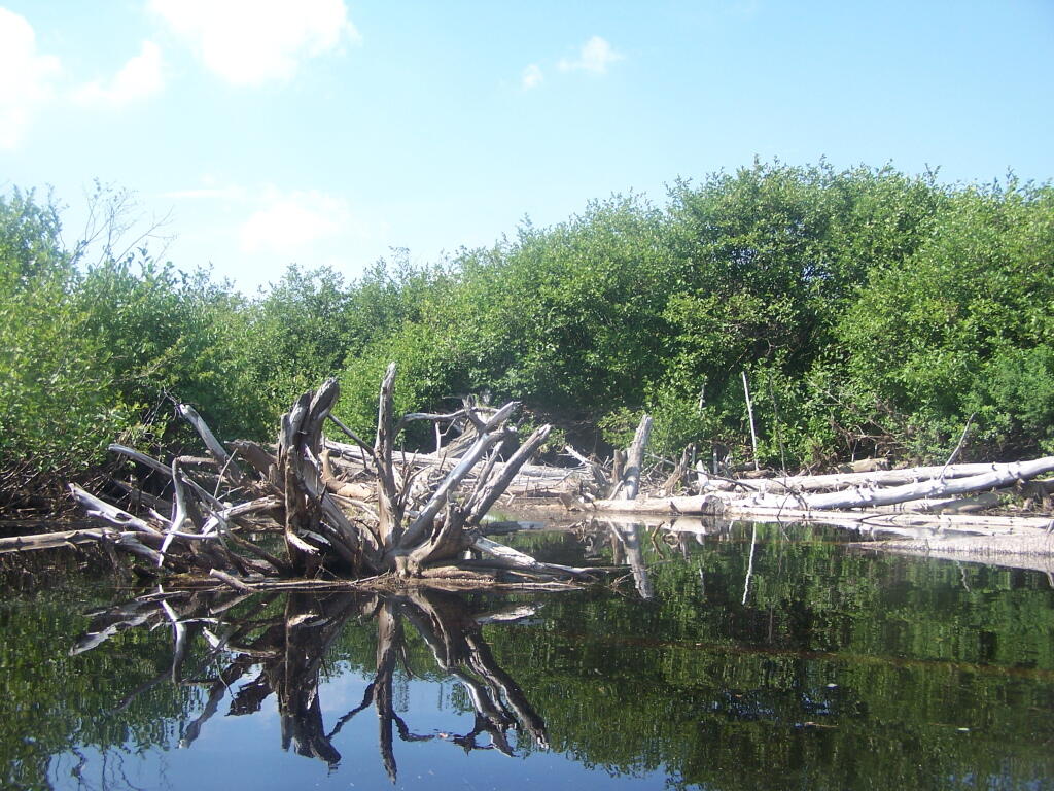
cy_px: 396
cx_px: 527
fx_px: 1157
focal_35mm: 38
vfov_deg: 37.7
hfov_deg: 49.0
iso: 80
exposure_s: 1/500
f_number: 2.8
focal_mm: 6.3
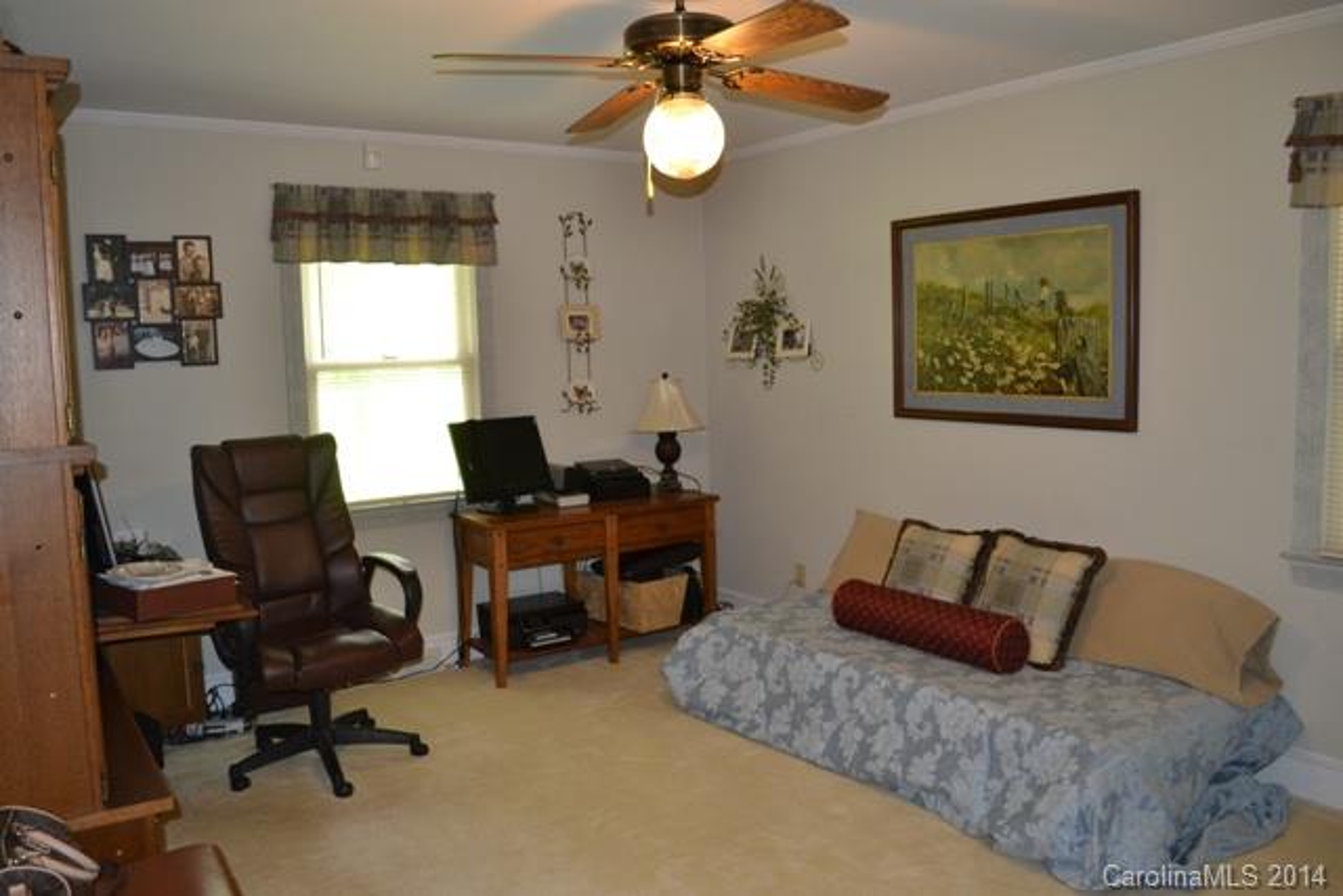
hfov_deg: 67.4
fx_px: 1007
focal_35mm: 27
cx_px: 672
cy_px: 448
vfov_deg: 48.0
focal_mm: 18
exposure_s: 1/60
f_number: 3.5
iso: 900
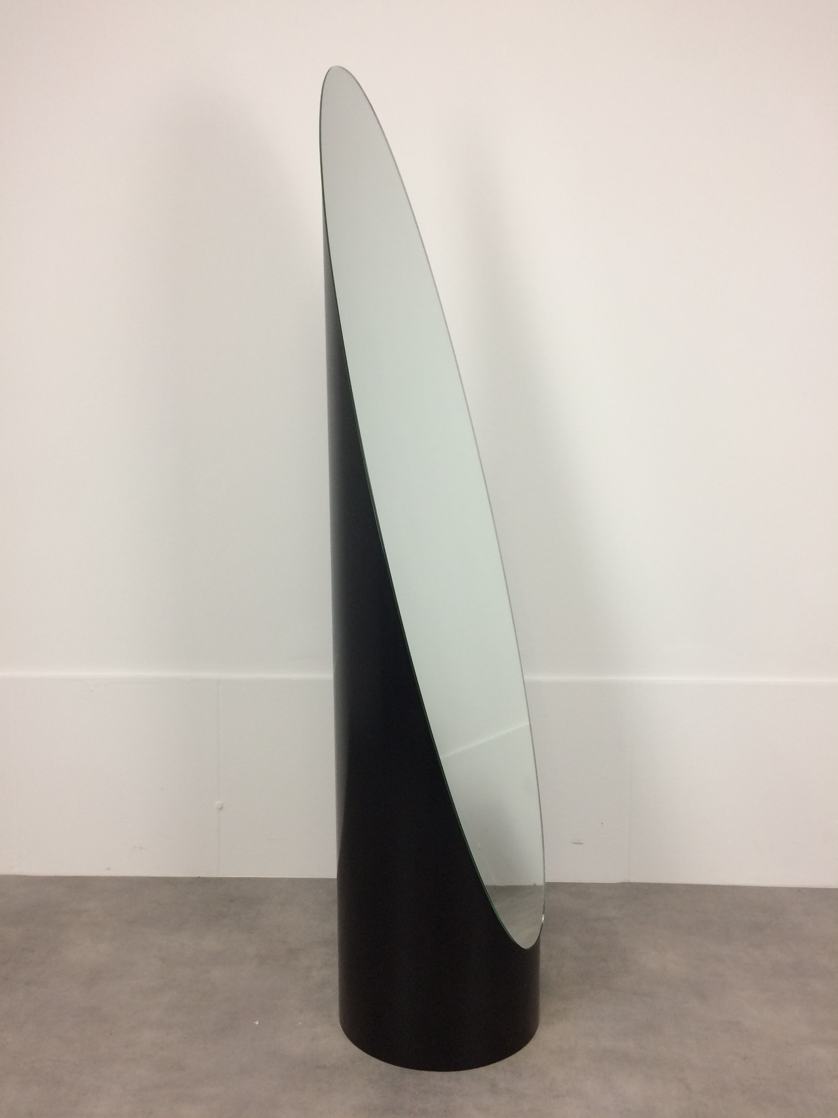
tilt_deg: -7.0
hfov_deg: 48.2
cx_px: 419
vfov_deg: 61.7
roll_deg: +0.8
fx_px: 936
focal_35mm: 29
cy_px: 559
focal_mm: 4.15
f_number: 2.2
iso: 40
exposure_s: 1/33
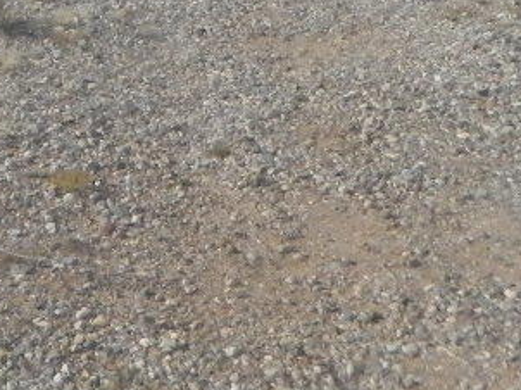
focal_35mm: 123
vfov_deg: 11.3
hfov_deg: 15.4
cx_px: -109
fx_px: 1850
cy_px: -269
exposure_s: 1/398
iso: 160
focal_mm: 5.2
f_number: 7.1
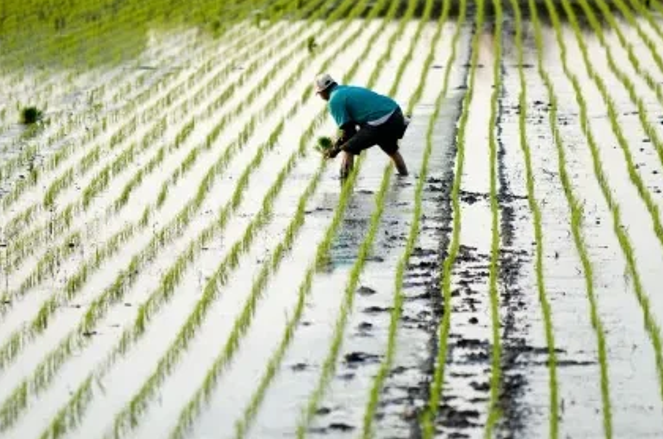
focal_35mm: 304
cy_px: 220
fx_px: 5586
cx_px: 335
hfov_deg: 6.8
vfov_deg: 4.5
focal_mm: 200
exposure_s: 1/800
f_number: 3.2
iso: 100
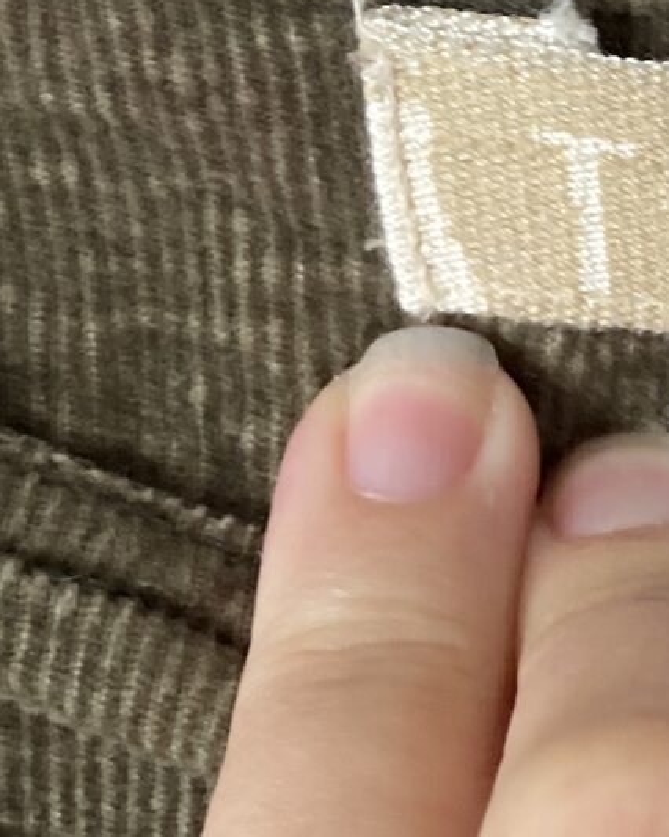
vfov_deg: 18.2
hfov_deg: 13.7
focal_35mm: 105
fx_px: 2600
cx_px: 1030
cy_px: 286
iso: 80
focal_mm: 3.99
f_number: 1.8
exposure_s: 1/67
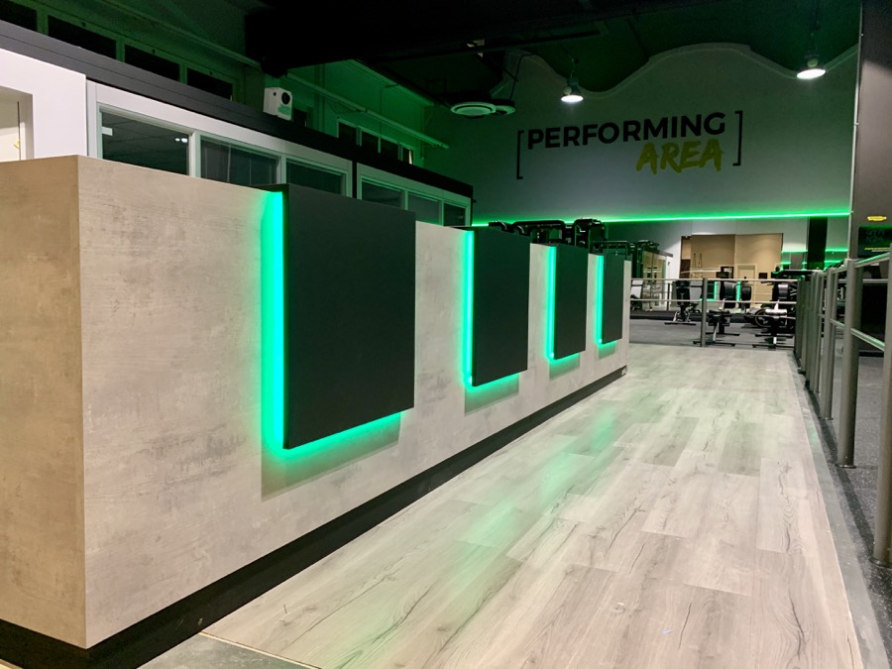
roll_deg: -1.4
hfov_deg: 67.3
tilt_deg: -4.4
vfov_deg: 53.1
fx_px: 670
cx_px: 446
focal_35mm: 26
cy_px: 334
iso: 200
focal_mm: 4.25
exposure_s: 1/50
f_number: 1.8
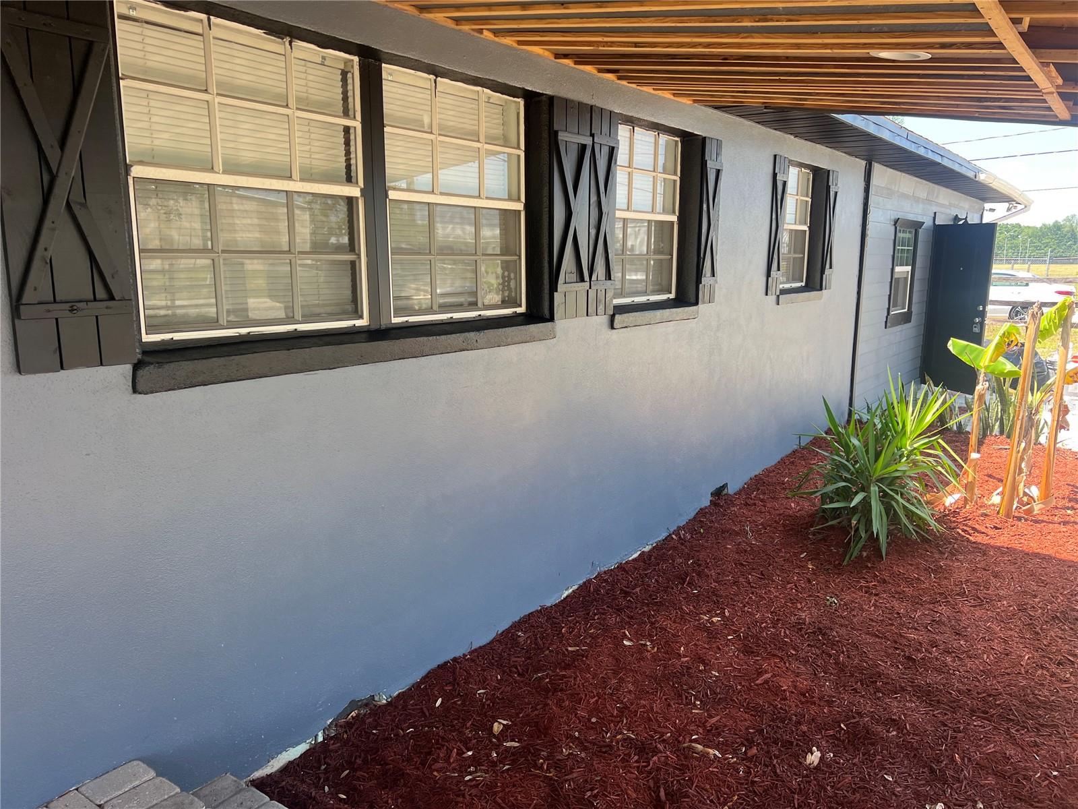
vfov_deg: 53.1
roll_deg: -0.3
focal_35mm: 26
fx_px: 810
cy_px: 404
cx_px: 539
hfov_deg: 67.3
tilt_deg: -10.8
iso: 50
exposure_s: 1/334
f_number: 1.5
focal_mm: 5.7
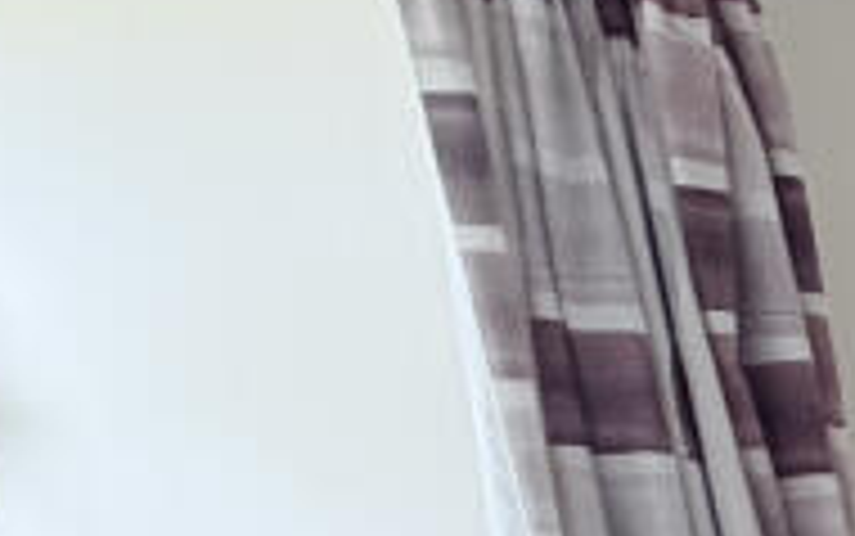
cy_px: 1122
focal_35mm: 80
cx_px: 2200
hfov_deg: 13.9
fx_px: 1865
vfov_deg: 13.6
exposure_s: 1/121
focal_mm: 2.22
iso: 250
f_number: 2.2
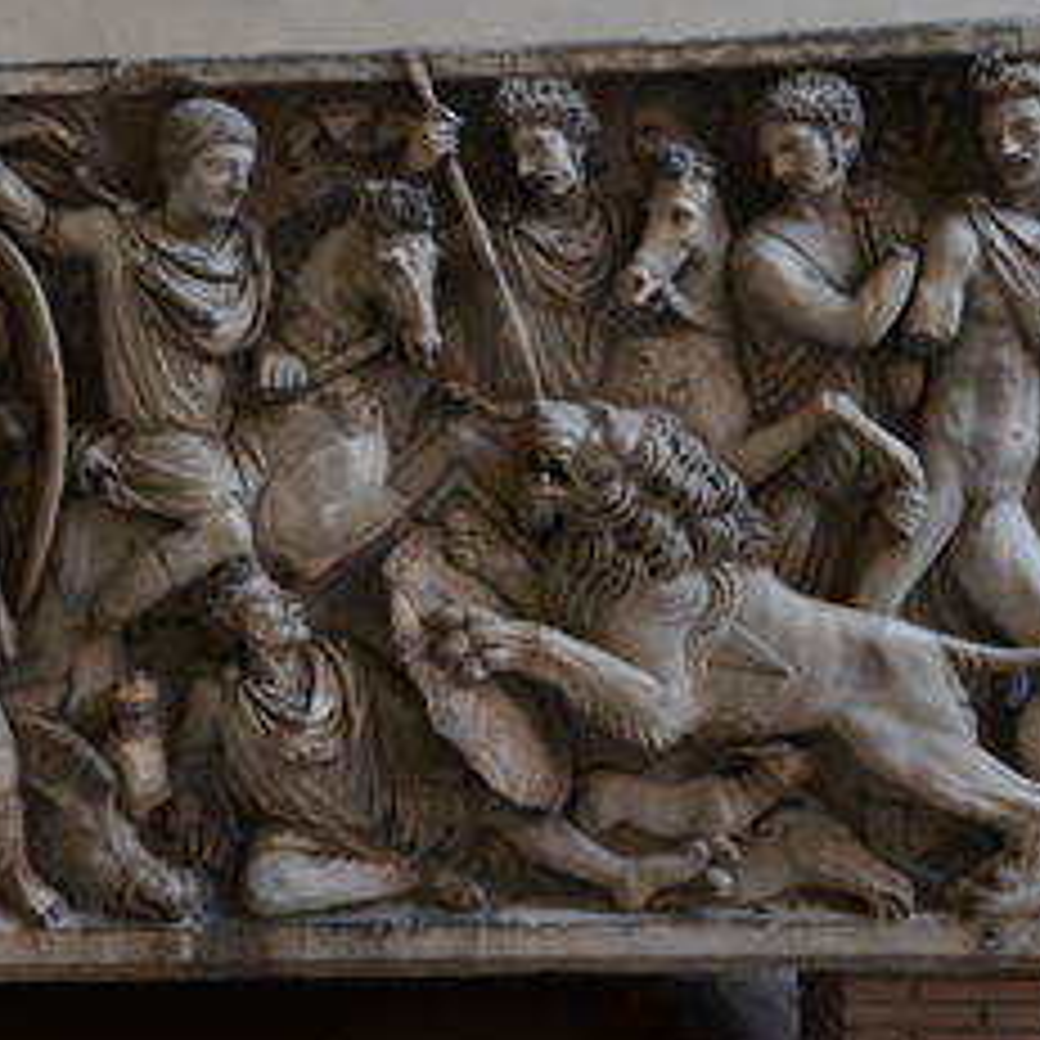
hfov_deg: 26.7
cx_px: 189
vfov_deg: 27.3
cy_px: 565
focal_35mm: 63
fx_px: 2141
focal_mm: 26
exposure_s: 1/125
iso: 1000
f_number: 5.6
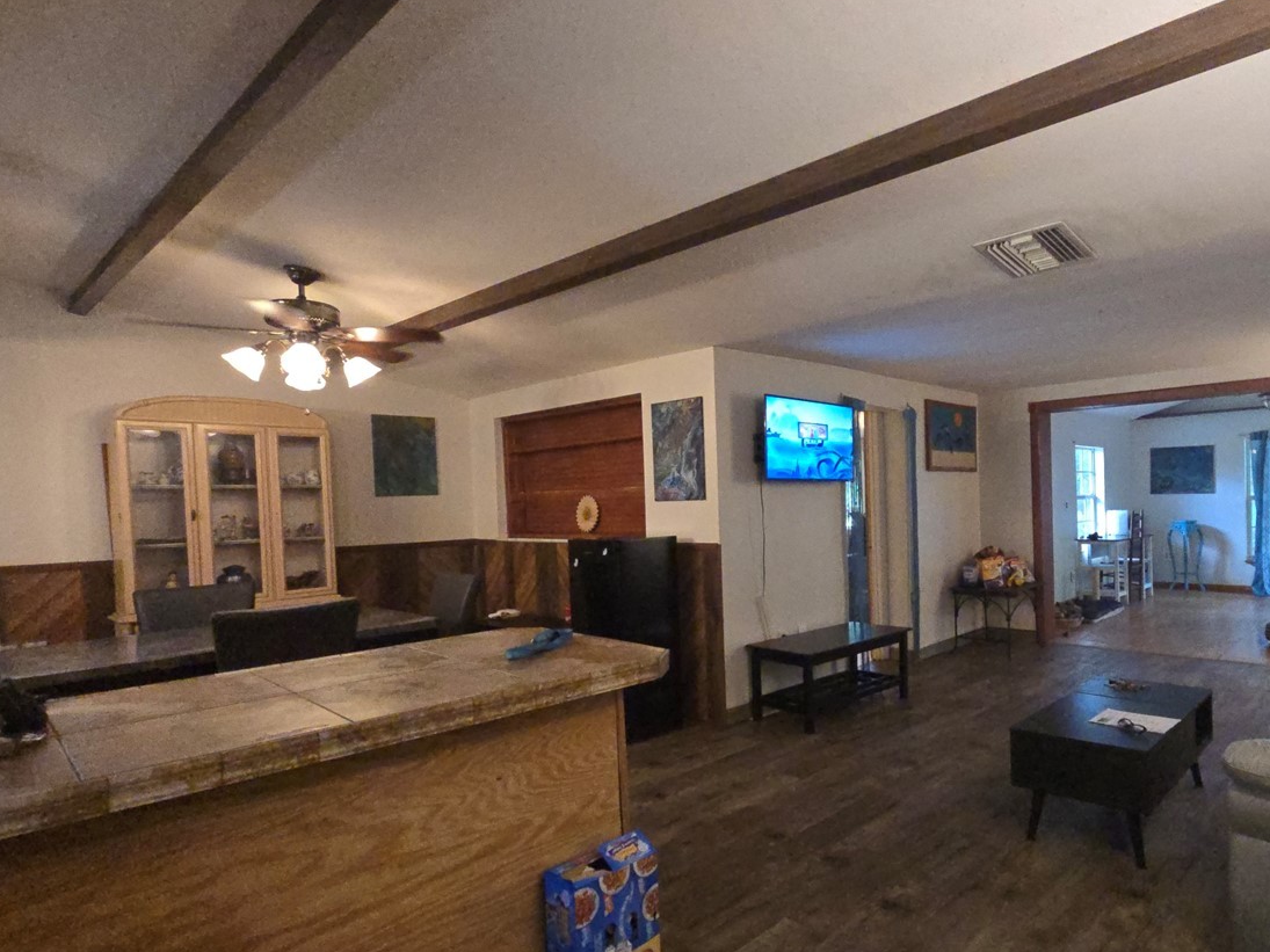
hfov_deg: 82.3
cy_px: 518
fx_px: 697
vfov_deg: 68.5
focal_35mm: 19
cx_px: 826
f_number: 2.2
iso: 800
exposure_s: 1/60
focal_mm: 2.2
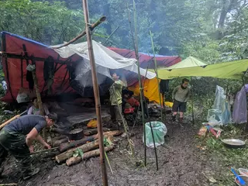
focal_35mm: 18
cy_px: 96
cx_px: 126
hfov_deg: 87.8
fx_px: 129
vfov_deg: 71.6
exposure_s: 1/48.6
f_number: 2.2
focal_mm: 2.35
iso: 245
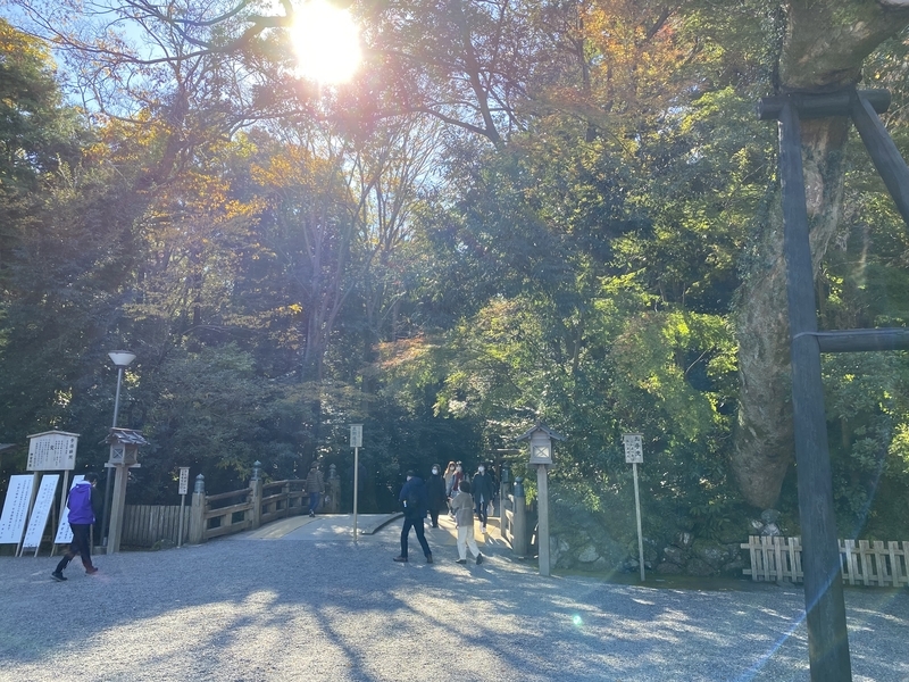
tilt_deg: +11.0
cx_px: 454
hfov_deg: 67.3
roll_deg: -1.4
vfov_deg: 53.1
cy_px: 341
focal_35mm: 26
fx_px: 683
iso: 32
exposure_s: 1/357
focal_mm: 4.25
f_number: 1.8
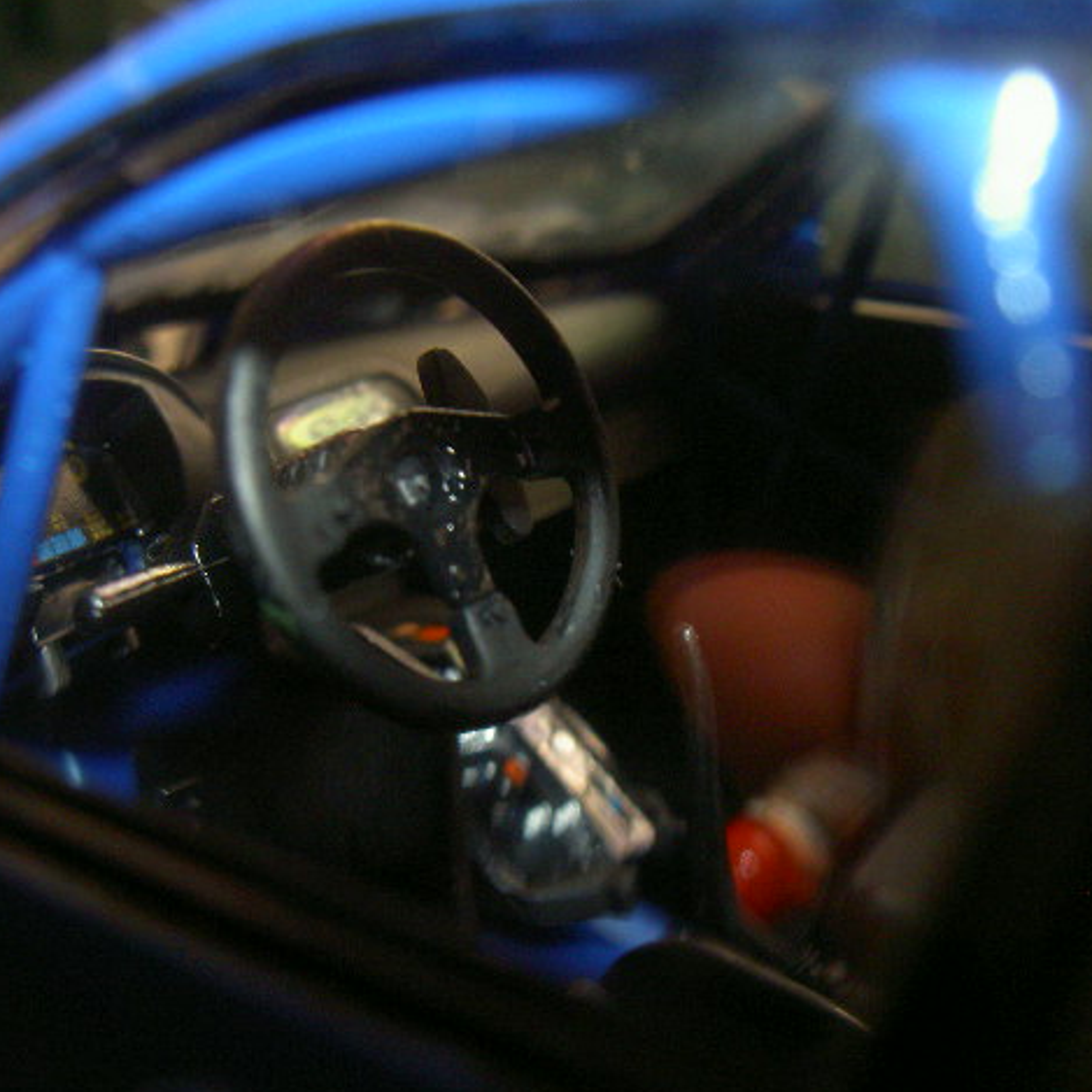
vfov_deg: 36.1
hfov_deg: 36.0
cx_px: 494
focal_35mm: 47
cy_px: 547
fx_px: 1677
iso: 200
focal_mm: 8
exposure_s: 1/60
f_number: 4.7
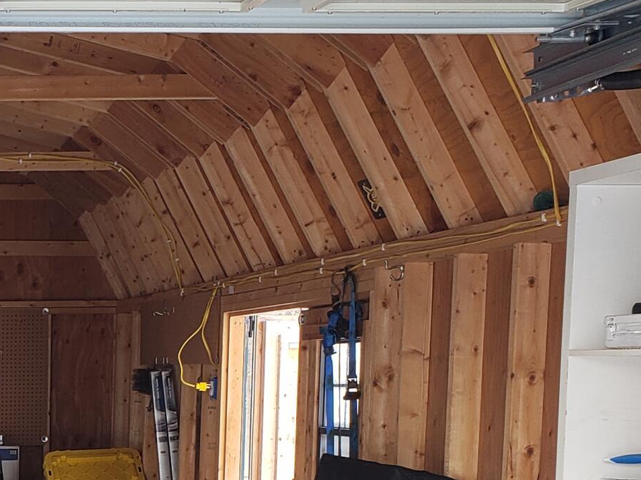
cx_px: -180
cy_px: 459
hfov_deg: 20.8
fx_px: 1592
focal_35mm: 86
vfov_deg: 16.9
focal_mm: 4.3
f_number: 2.4
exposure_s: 1/126
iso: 50
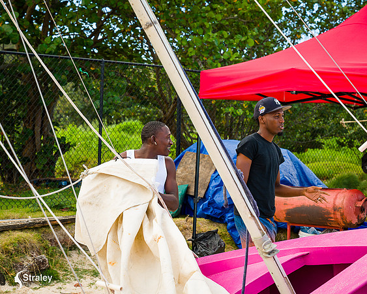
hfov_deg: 24.2
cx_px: 172
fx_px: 856
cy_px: 147
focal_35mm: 79
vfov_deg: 19.4
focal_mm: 70
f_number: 6.3
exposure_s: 1/320
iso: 320
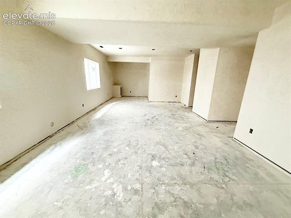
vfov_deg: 85.7
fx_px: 118
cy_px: 109
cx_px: 146
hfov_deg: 102.1
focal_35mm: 14
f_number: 2.2
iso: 640
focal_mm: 2.22
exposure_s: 1/60
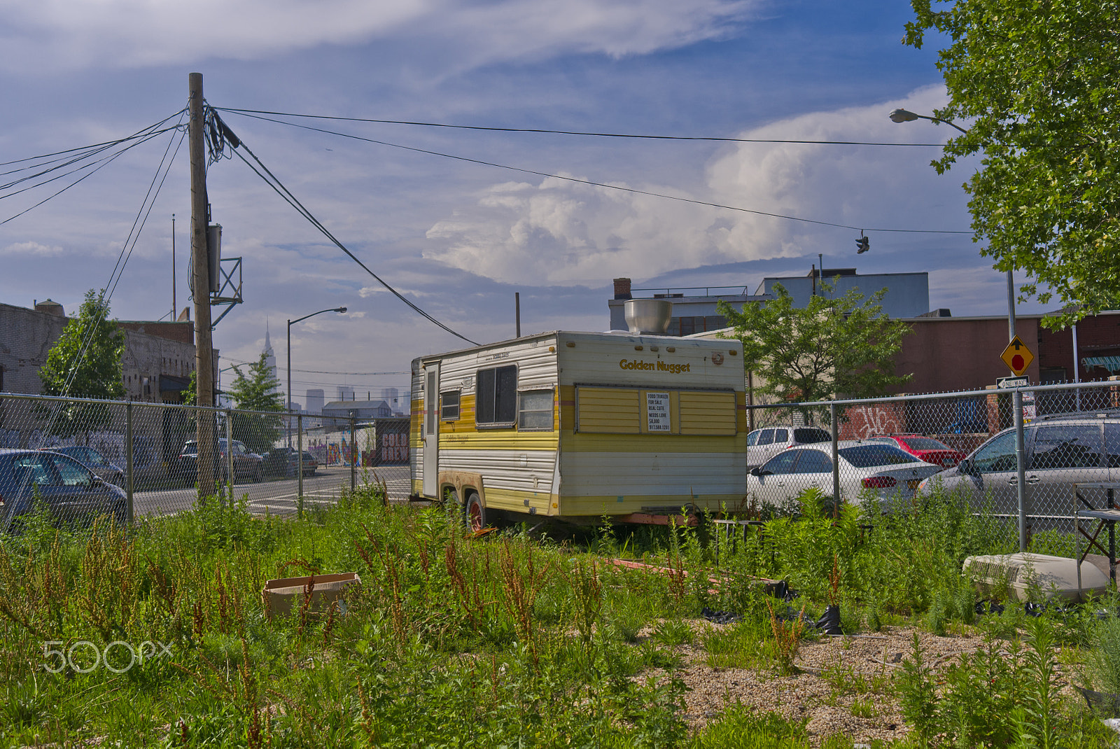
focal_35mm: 36
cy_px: 374
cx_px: 560
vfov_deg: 36.9
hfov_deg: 53.1
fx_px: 1121
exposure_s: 1/2000
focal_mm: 24
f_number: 4
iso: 100
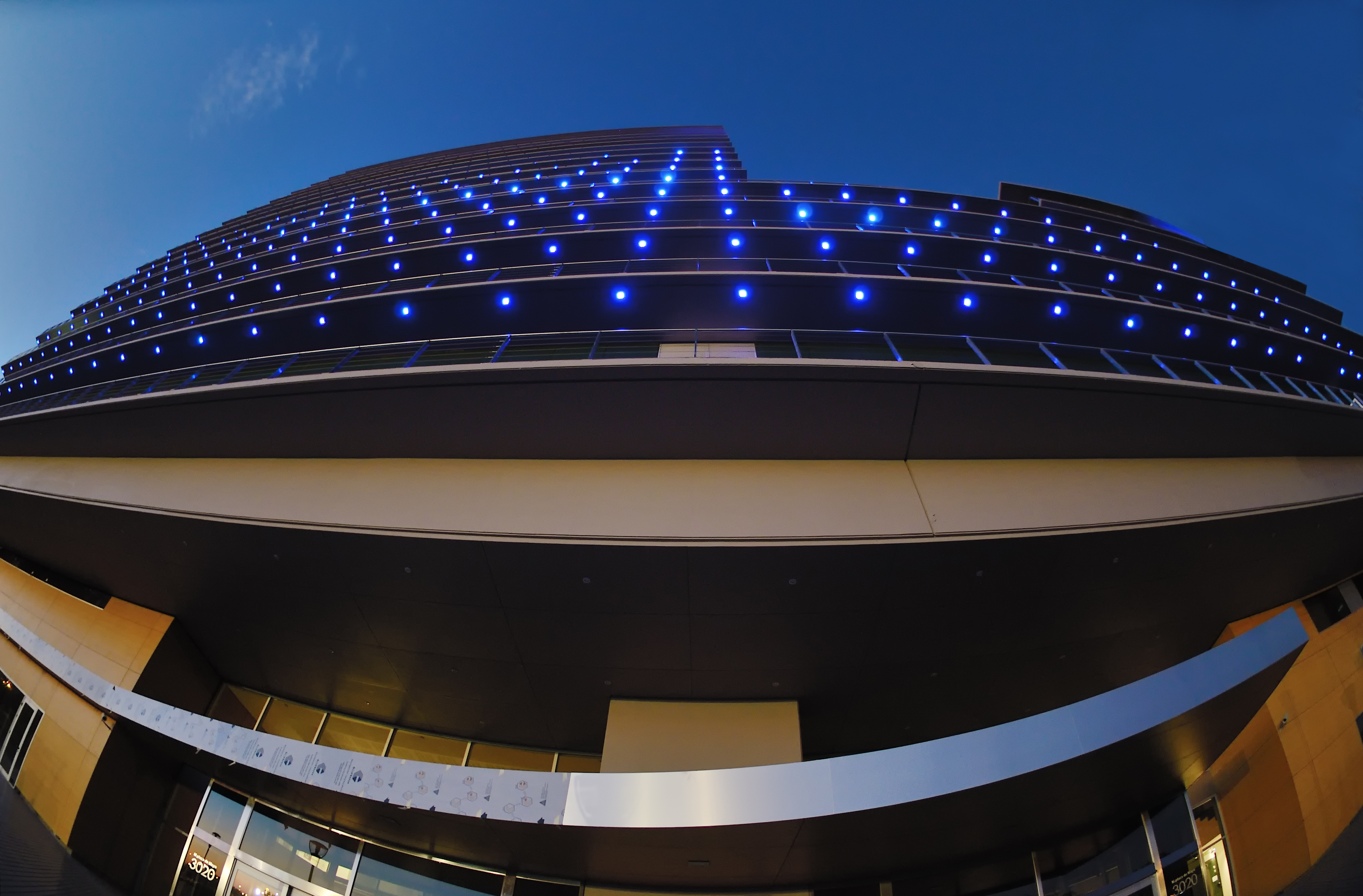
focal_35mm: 16
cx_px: 682
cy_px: 448
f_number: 2.8
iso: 400
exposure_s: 1/13
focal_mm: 10.5
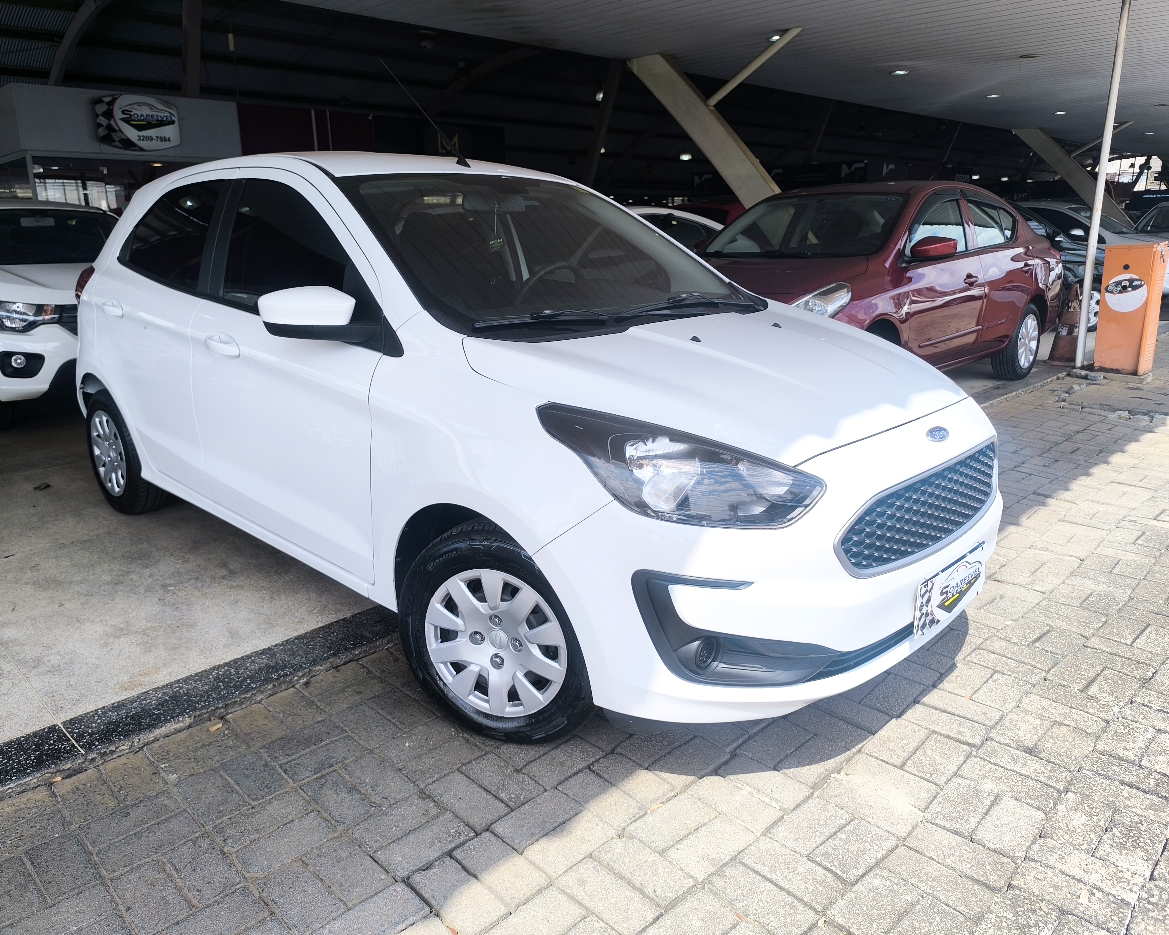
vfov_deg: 58.8
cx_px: 554
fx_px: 830
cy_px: 467
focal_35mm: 24
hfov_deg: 70.2
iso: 50
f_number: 1.65
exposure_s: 1/525
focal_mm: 6.14
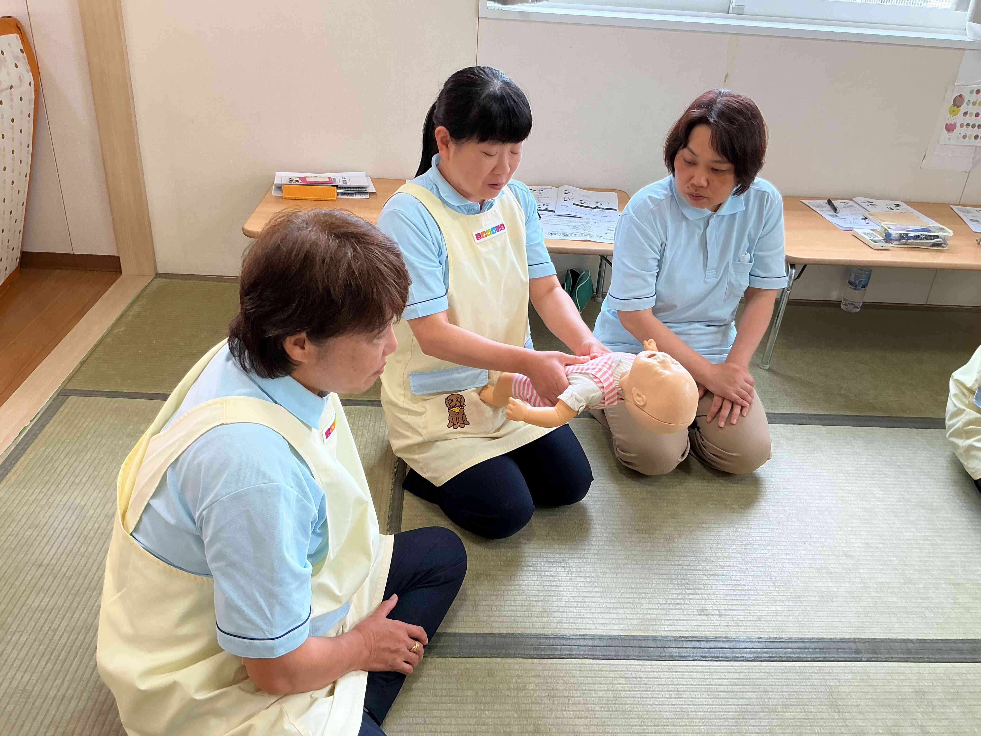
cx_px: 490
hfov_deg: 61.7
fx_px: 822
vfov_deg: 48.2
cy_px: 368
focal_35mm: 29
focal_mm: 3
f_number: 1.8
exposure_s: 1/120
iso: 50
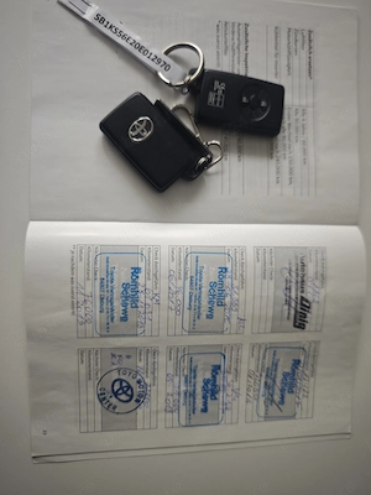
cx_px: 186
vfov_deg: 73.9
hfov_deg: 58.9
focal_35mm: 23
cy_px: 248
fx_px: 329
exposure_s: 1/107
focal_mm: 6.55
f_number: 1.62
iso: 160
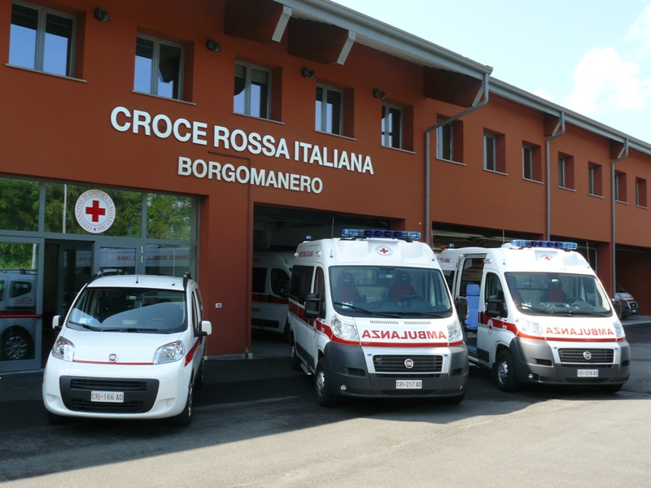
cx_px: 326
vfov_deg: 39.7
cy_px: 244
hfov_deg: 51.4
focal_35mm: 36
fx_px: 677
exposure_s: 1/125
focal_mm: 6
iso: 100
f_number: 5.6
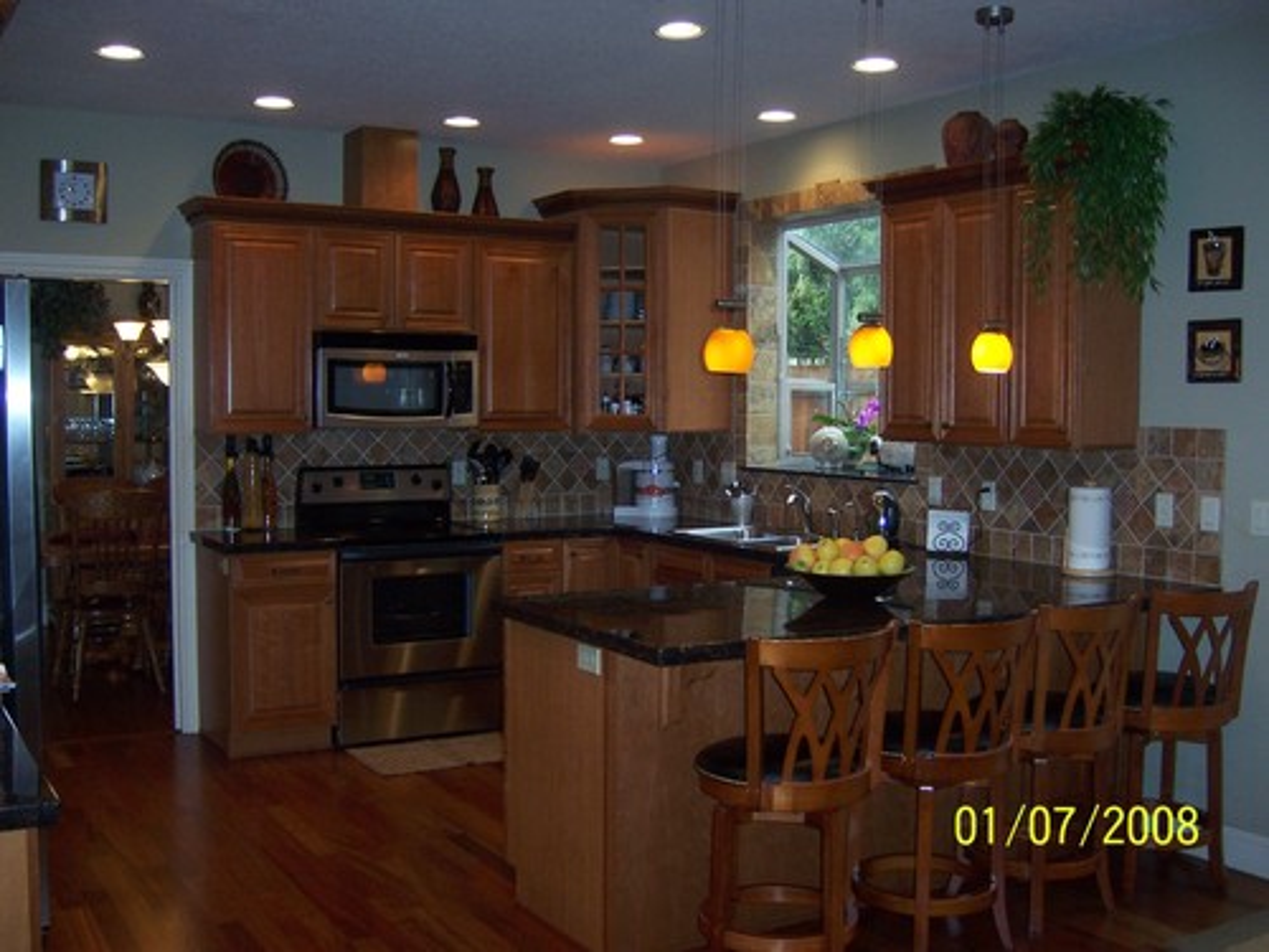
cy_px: 476
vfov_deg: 39.7
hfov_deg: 51.4
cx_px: 634
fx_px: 1320
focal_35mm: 36
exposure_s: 1/60
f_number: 2.8
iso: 125
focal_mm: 6.2
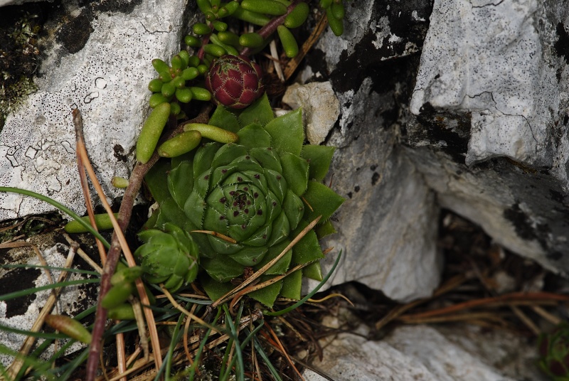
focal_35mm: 128
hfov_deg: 16.0
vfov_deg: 10.8
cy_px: 190
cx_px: 284
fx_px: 2018
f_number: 9
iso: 100
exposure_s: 1/160
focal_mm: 85
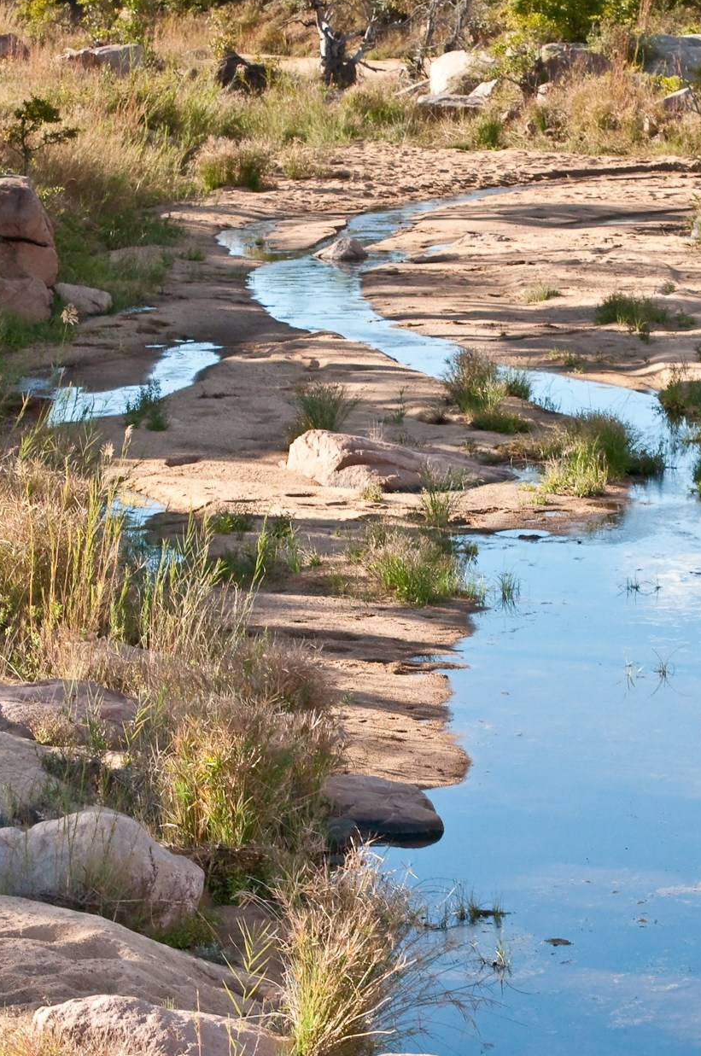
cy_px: 523
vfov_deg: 12.6
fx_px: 4775
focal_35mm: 163
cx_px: 403
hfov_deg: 8.4
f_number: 11
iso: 1000
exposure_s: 1/640
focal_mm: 70
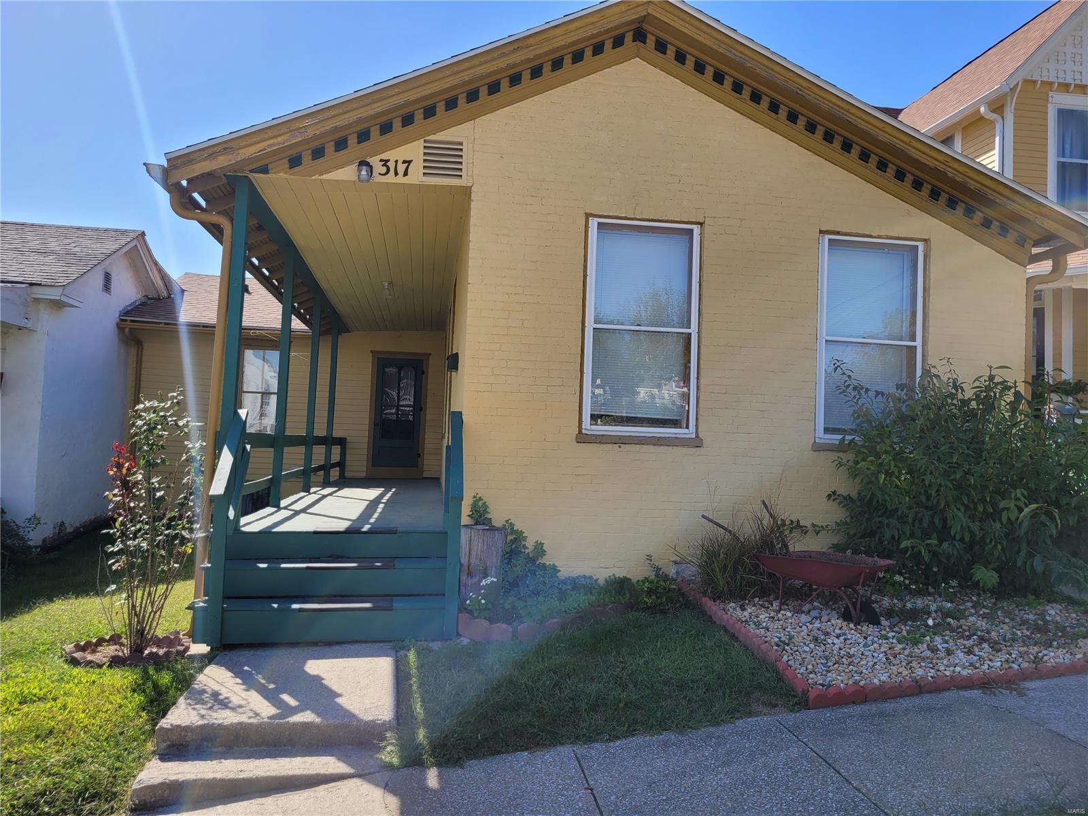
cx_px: 544
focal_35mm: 26
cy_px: 408
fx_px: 817
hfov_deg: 67.3
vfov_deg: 53.1
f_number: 1.8
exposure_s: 1/1732
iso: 40
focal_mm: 5.4
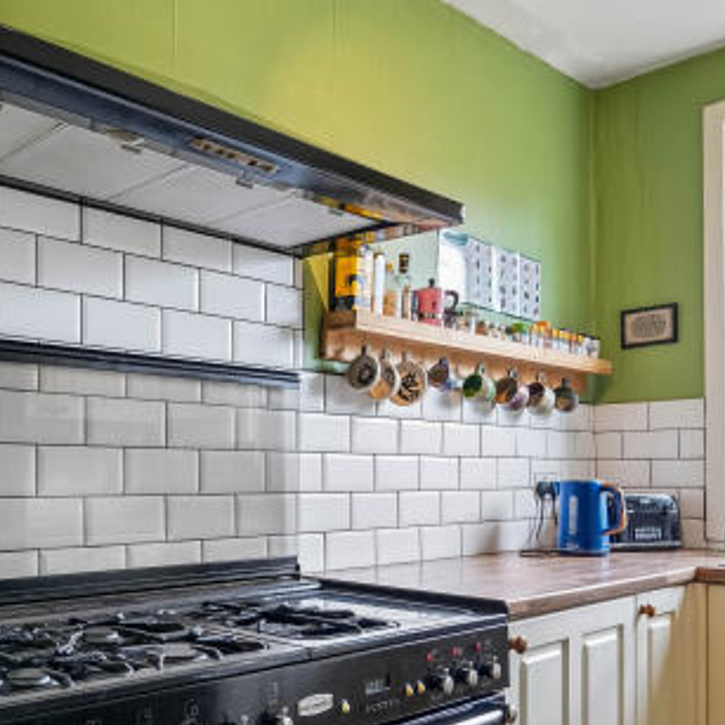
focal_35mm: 34
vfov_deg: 47.9
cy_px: 466
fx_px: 806
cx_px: 257
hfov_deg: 47.8
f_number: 4.5
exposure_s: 1/40
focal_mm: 12
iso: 640
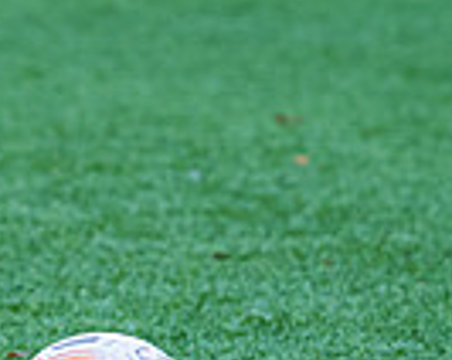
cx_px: -398
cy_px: 4
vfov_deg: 1.8
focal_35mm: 852
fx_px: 11381
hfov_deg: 2.3
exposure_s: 1/800
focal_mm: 135
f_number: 4
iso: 400
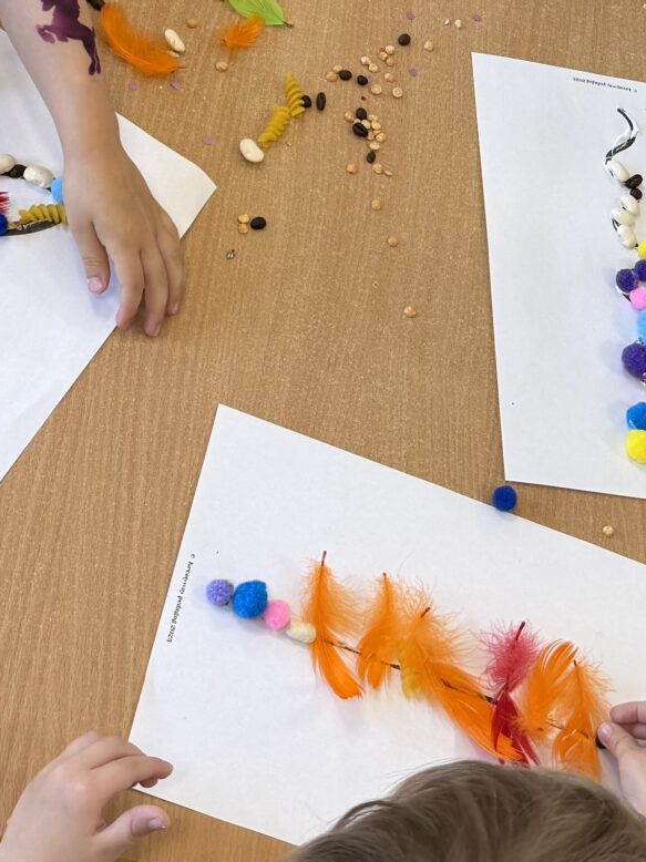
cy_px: -52
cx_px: 327
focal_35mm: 79
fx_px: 1967
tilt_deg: -50.0
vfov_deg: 23.4
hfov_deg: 18.7
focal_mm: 6.76
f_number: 1.78
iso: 64
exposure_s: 1/100
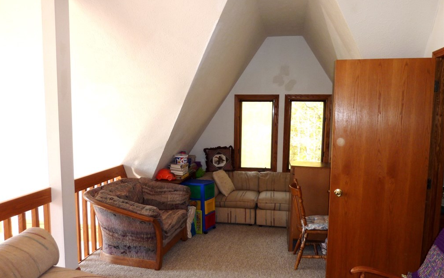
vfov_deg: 45.9
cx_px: 218
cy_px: 153
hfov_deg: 68.4
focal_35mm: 27
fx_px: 327
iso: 100
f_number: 3.3
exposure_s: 1/30
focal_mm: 4.1
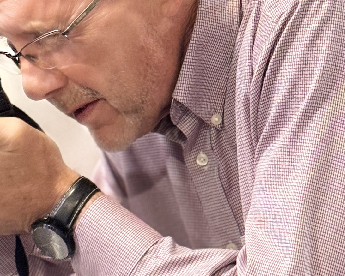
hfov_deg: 11.1
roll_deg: +0.7
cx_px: 271
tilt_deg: -6.5
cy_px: 83
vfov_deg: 8.9
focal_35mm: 173
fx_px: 1767
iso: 320
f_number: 1.78
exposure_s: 1/40
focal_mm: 6.76
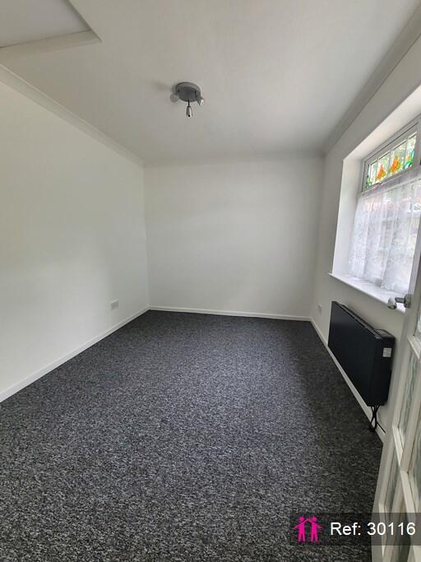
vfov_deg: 106.2
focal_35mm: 13
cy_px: 281
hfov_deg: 89.9
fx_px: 211
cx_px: 210
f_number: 2.2
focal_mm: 2.2
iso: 125
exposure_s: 1/60
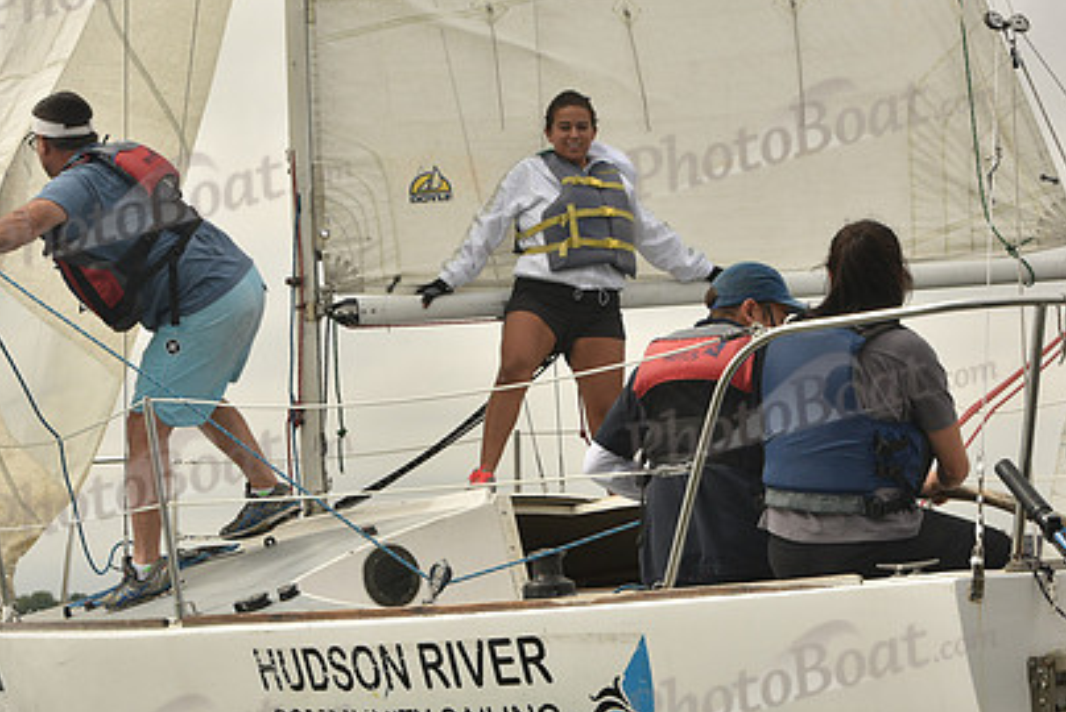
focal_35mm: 112
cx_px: 491
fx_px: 3319
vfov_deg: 12.3
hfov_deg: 18.2
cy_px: 307
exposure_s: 1/800
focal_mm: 78
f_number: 13
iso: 400
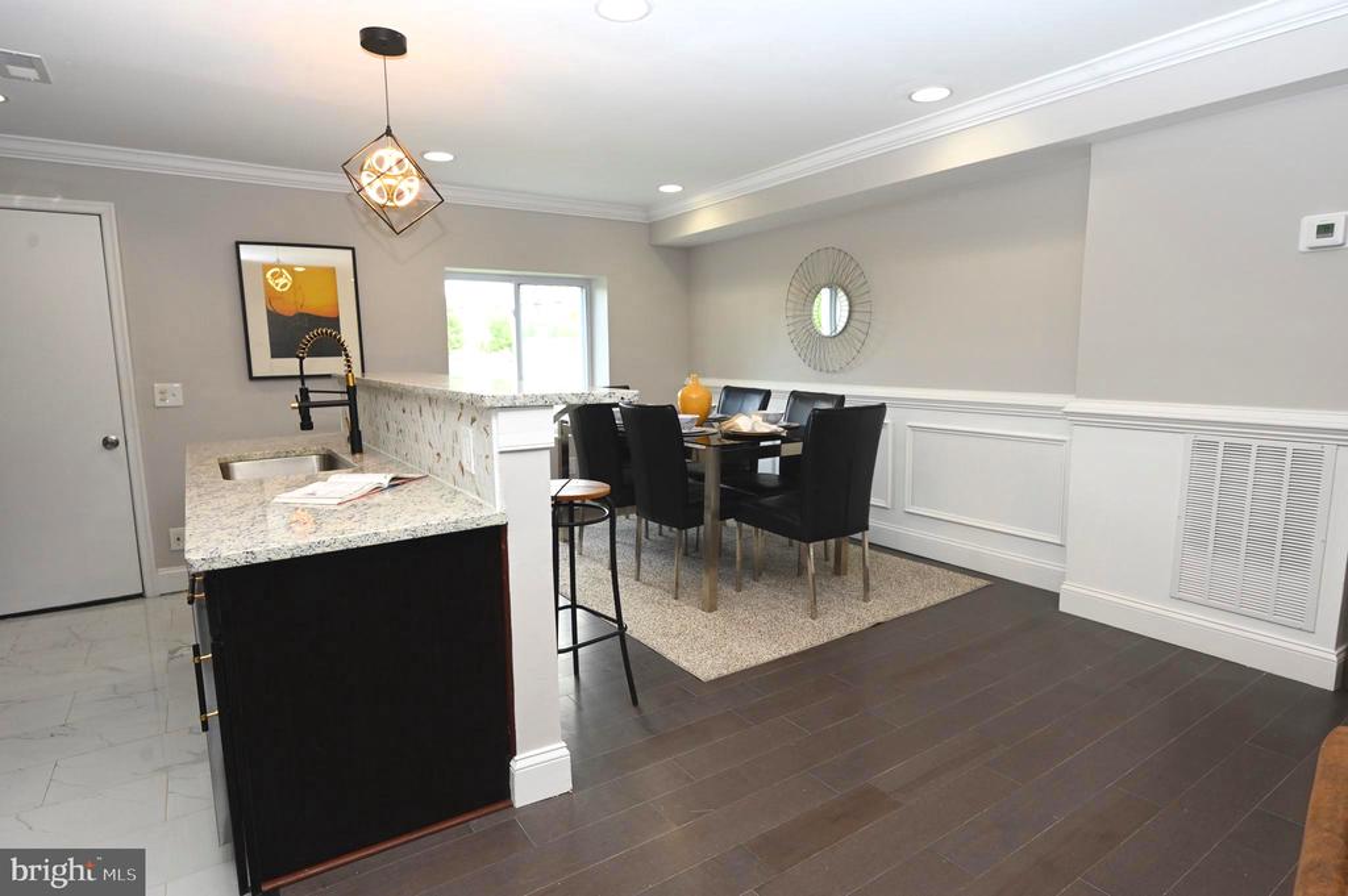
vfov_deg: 64.5
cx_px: 674
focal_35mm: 19
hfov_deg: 87.0
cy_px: 448
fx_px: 711
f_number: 7.1
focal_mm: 19
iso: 1600
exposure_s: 1/125
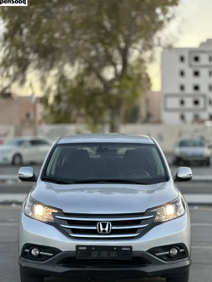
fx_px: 702
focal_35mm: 86
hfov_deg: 17.2
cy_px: 141
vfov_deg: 22.8
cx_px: 107
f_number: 2.8
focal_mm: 9
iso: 200
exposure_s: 1/121
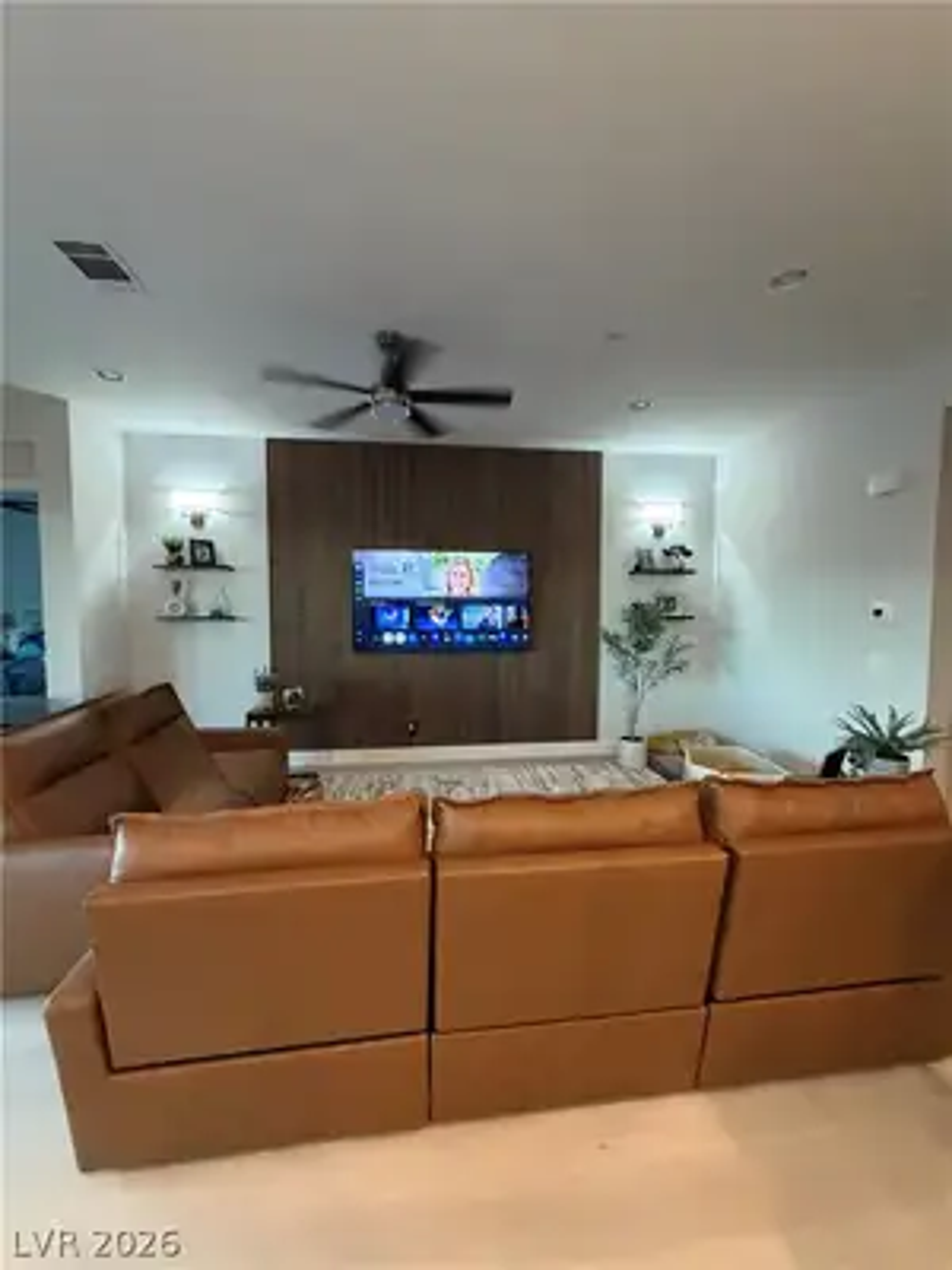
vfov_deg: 102.1
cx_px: 476
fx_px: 513
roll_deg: +0.0
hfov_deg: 85.7
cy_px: 635
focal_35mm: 14
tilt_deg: -4.1
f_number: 2.2
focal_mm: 2.22
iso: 640
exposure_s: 1/60
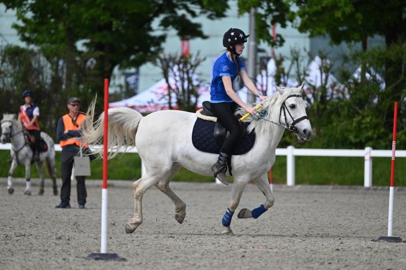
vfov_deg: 4.7
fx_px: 3268
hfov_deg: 7.1
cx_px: 203
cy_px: 135
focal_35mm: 290
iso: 250
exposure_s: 1/1250
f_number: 5.3
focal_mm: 290
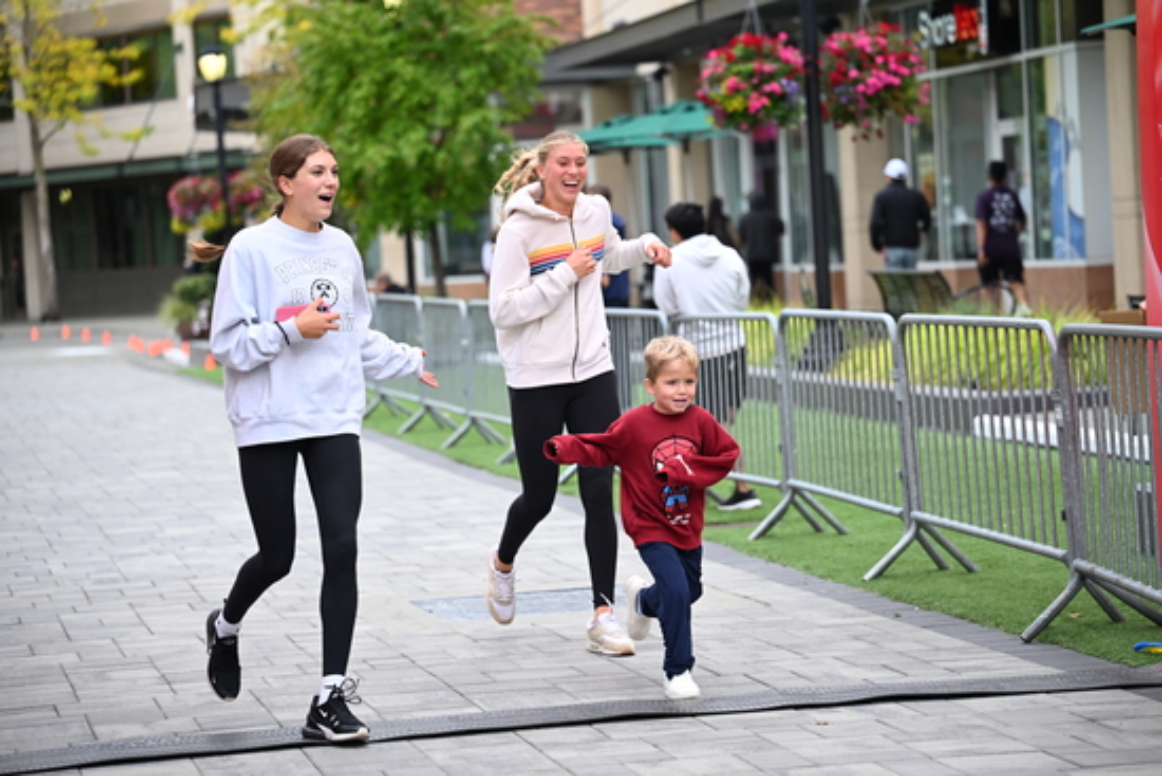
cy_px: 388
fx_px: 3325
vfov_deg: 13.3
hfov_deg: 19.8
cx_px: 581
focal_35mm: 103
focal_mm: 103
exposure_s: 1/1600
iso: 640
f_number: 2.8
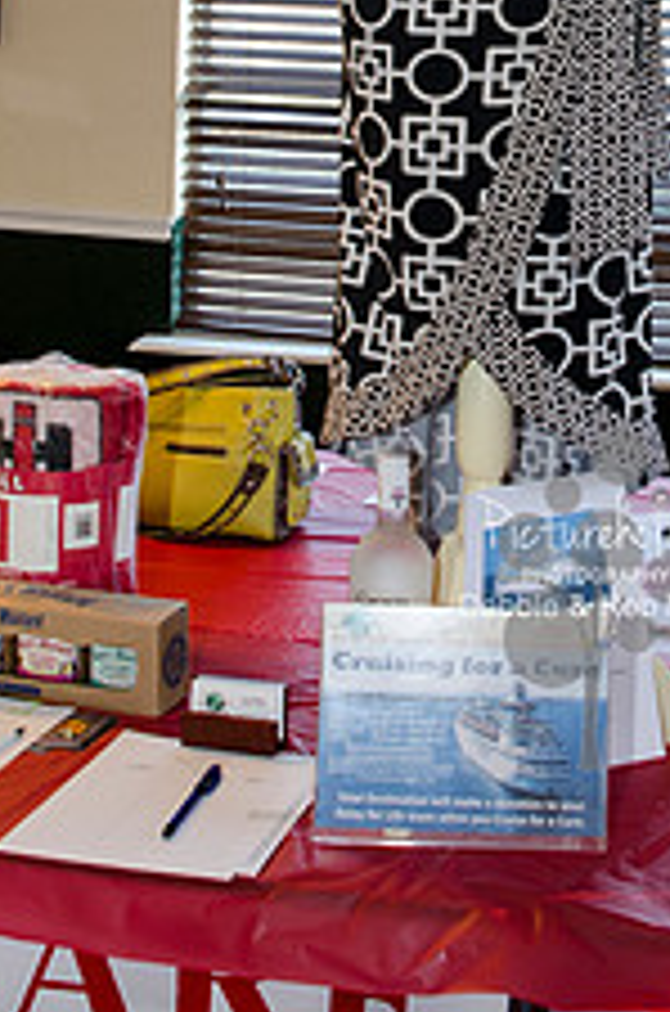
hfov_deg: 19.5
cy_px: 85
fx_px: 1935
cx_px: 522
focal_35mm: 69
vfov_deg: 28.1
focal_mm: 23
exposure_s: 1/60
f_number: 5.6
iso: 400
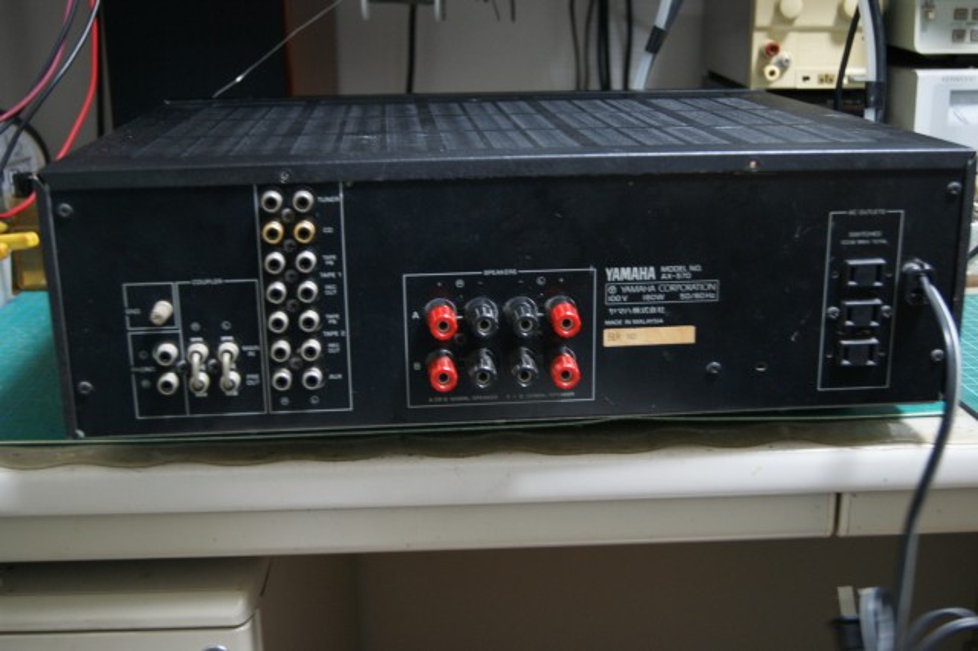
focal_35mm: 42
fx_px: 1140
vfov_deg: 31.9
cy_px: 326
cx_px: 489
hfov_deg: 46.4
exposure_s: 1/8
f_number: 4.5
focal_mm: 28
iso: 400
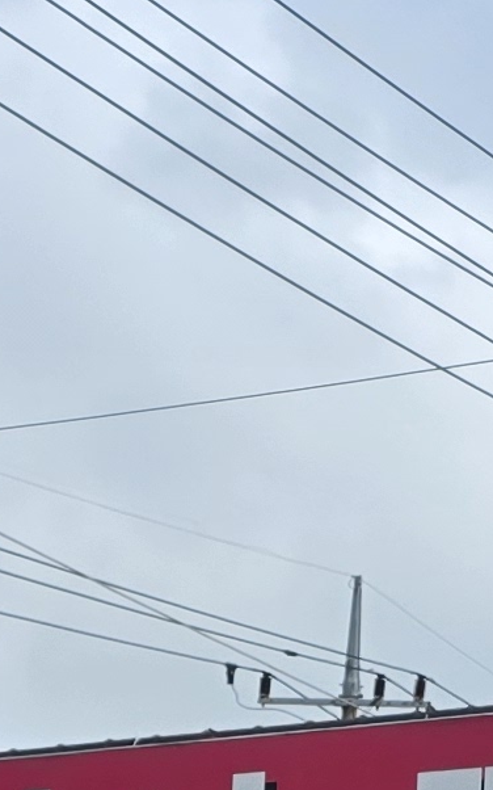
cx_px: 170
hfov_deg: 8.1
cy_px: 1034
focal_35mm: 162
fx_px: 3484
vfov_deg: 12.5
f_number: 1.7
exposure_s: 1/7944
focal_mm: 6.3
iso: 64
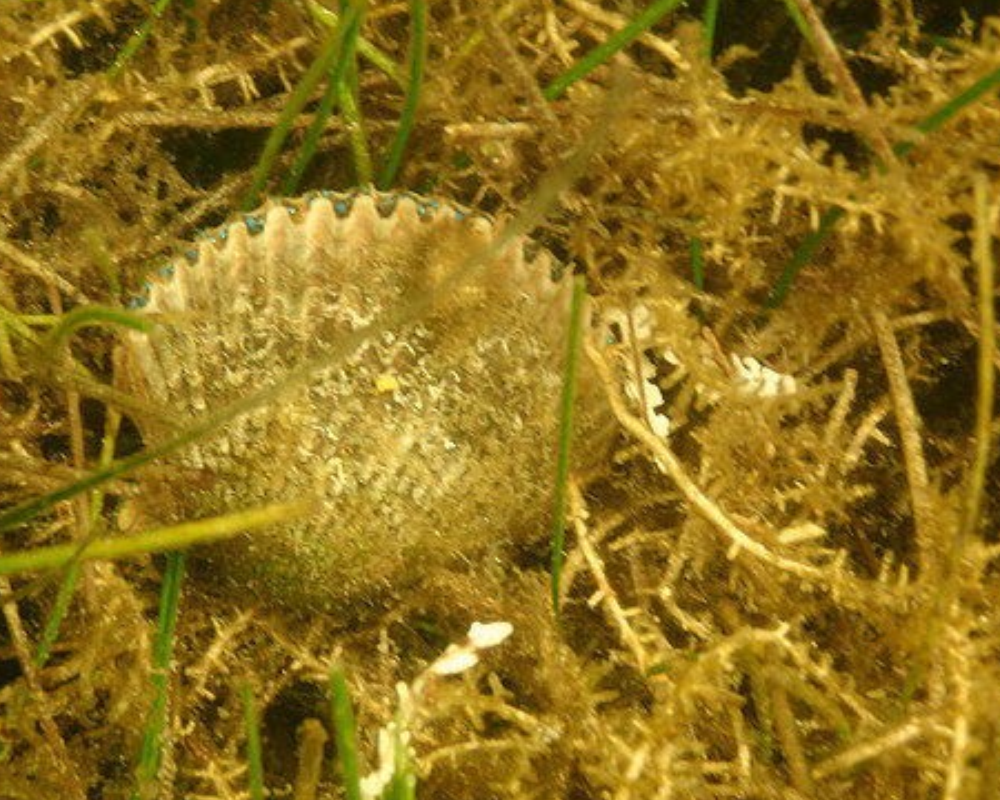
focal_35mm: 78
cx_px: 469
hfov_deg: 24.4
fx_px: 2308
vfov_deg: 19.7
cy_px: 437
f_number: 3.6
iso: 200
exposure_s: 1/125
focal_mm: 11.09
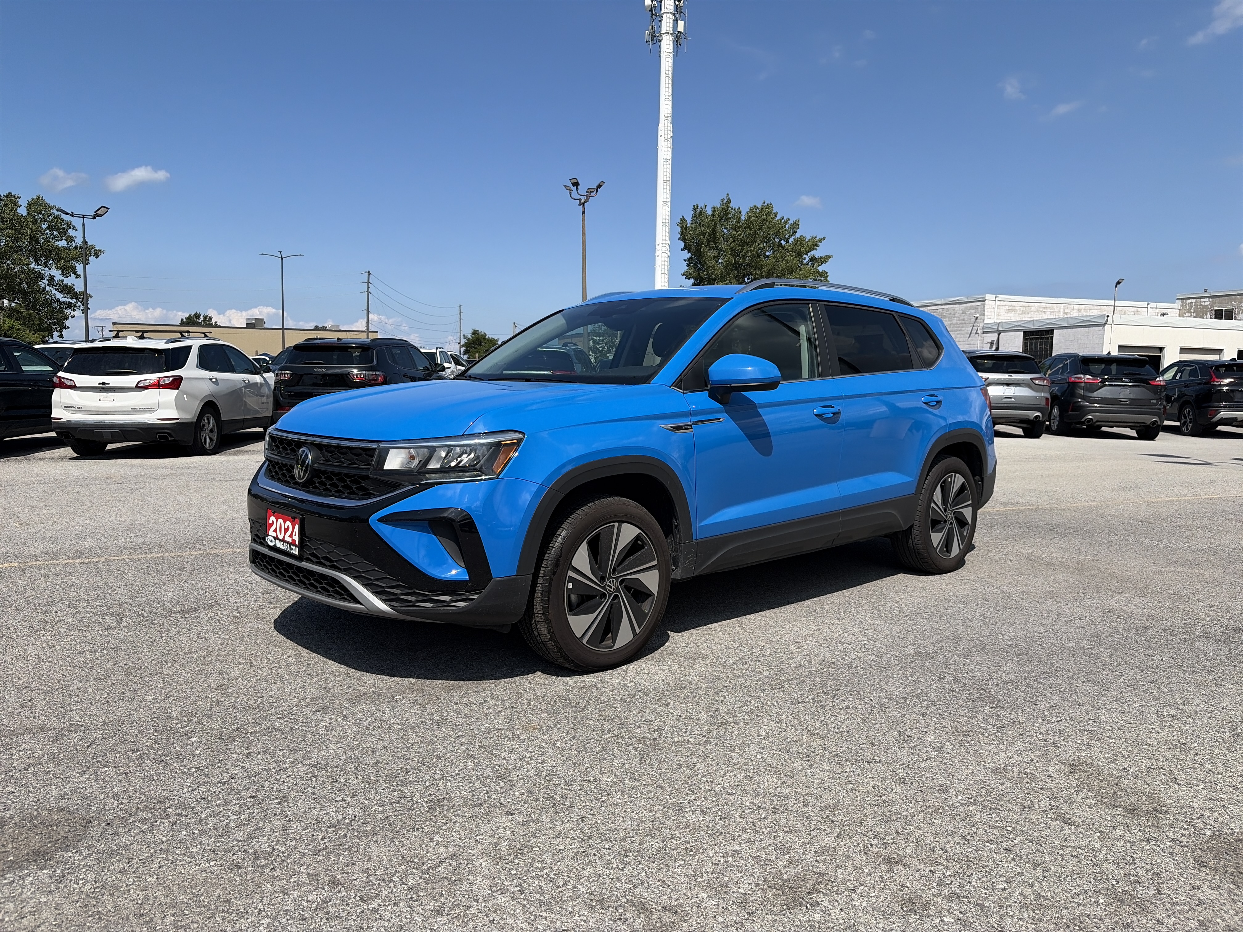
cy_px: 466
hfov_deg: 67.3
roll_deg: +0.1
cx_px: 622
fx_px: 934
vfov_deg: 53.1
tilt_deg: -5.3
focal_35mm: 26
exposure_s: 1/6329
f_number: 1.6
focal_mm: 5.96
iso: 64
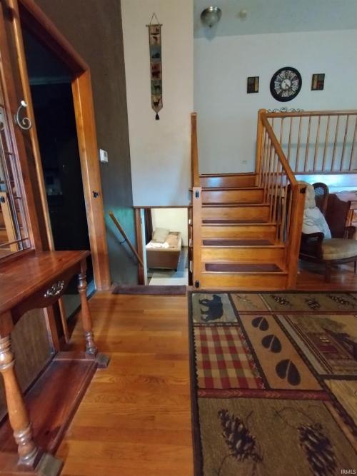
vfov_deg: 94.5
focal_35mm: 16
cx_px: 178
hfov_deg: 78.1
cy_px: 238
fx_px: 220
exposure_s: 1/17.8
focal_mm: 1.66
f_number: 2.2
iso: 1600
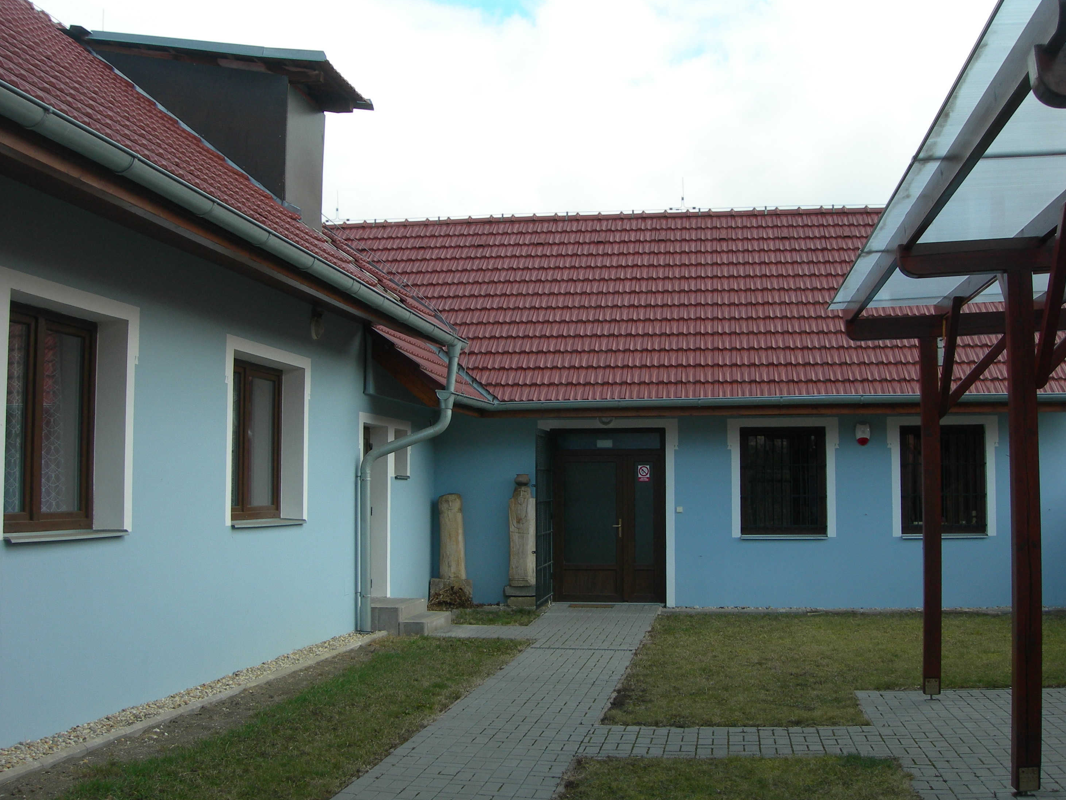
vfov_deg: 36.0
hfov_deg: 46.8
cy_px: 407
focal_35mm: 40
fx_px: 1232
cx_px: 532
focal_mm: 7.8
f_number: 4.8
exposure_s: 1/193
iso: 50
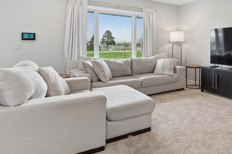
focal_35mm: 26
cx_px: 168
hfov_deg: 66.0
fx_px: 168
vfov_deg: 47.7
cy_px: 38
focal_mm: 16
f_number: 8
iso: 400
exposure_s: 1/30
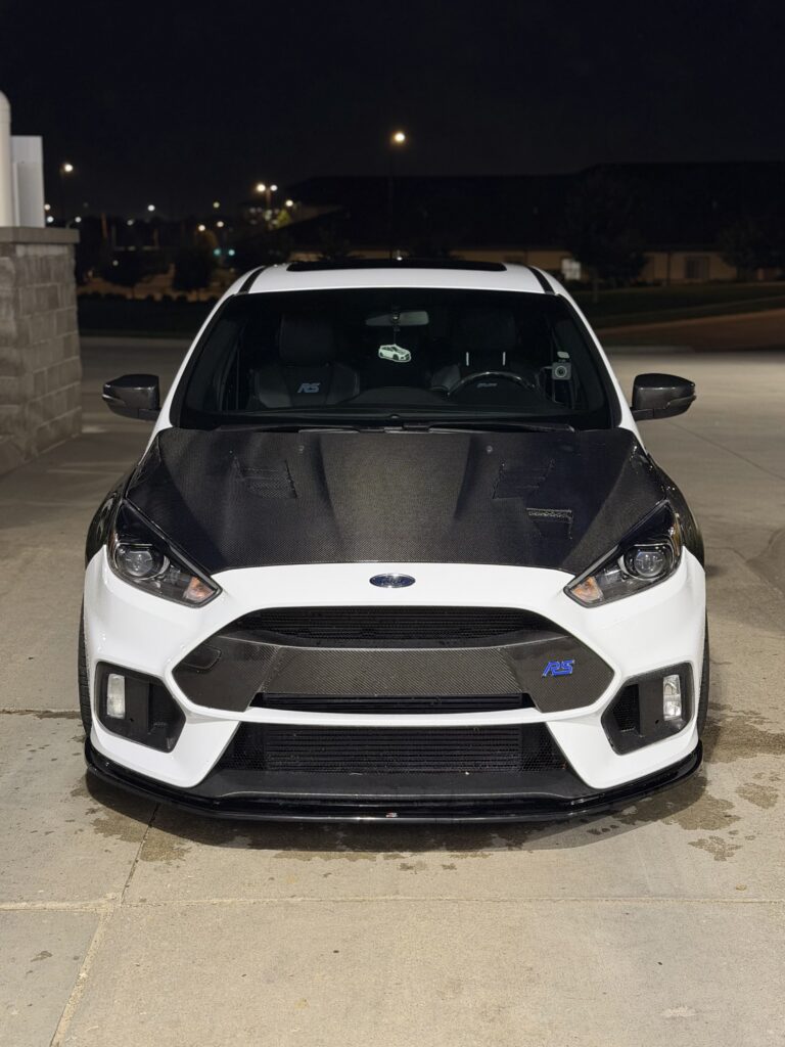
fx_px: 1451
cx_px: 392
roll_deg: +0.8
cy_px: 524
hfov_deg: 30.3
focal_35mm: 48
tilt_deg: -10.9
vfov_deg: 39.7
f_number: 1.78
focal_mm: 6.76
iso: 200
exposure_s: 1/40
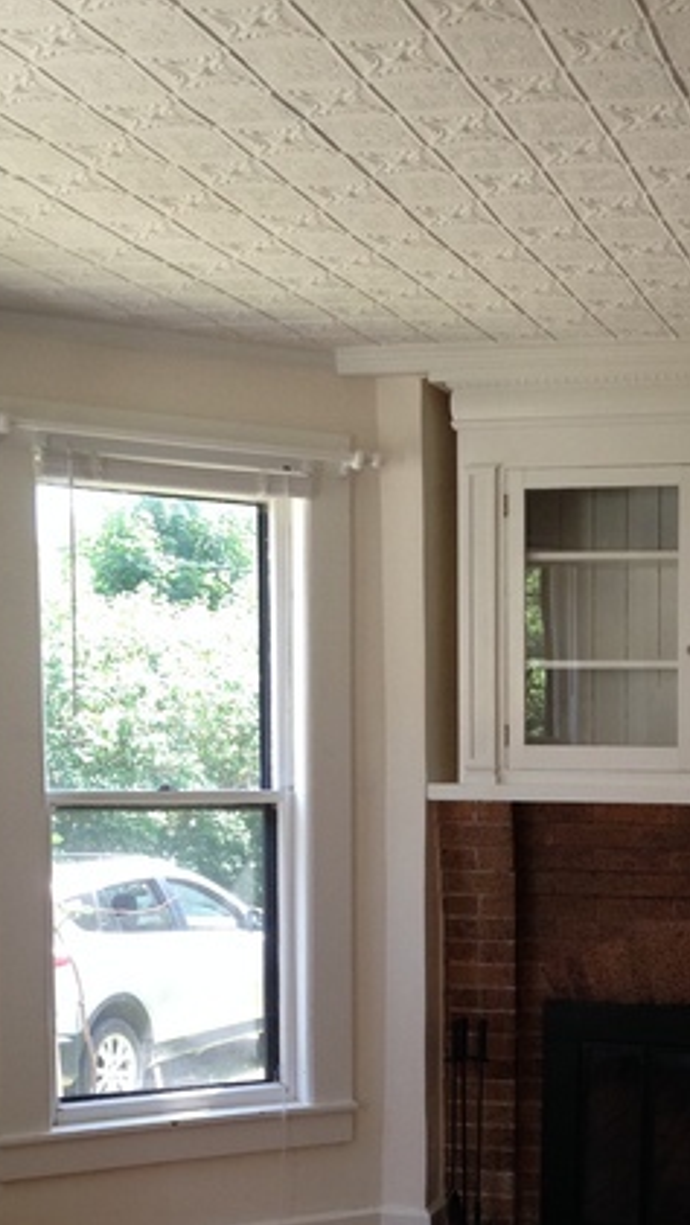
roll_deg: -0.2
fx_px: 1853
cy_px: 941
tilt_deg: -6.8
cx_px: 544
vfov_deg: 35.7
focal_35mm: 57
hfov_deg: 20.9
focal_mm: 4.12
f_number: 2.4
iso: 80
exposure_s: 1/120
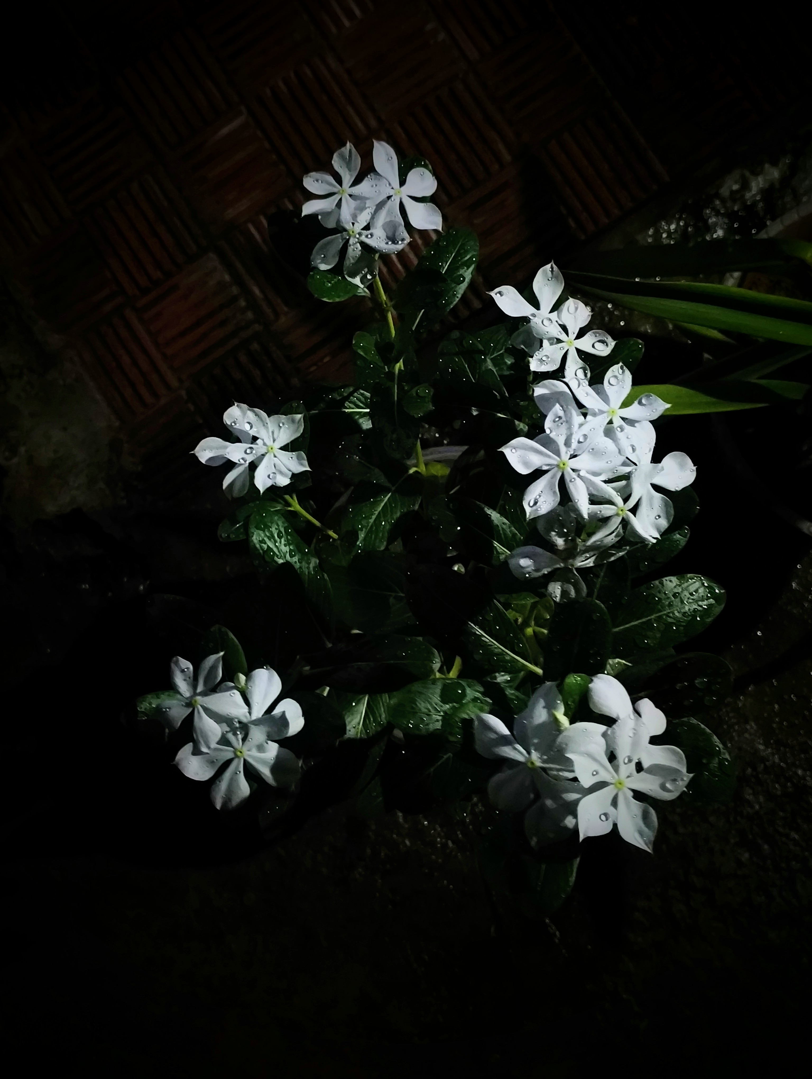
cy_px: 540
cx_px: 406
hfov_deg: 29.2
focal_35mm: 50
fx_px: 1560
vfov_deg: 38.1
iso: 2460
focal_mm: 5.56
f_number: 1.87
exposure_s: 1/50
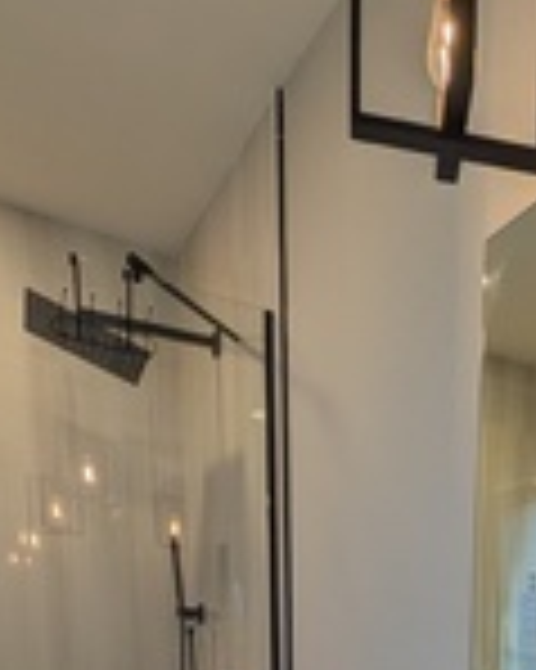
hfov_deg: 30.4
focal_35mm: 46
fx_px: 913
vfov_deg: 29.9
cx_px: 534
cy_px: 922
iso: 42
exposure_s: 1/201
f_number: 2.2
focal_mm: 1.85
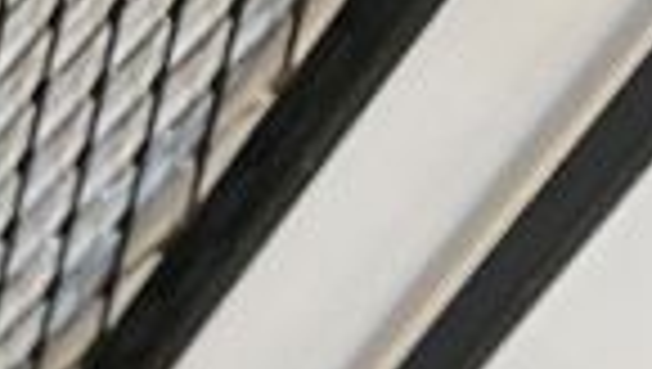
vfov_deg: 5.3
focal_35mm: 207
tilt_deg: -51.9
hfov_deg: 8.5
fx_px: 3583
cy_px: 1343
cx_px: -1398
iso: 640
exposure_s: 1/25
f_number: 1.8
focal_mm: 4.25
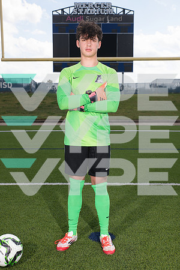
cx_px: 90
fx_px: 345
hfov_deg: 29.2
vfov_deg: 42.7
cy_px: 135
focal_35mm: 46
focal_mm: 46
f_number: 7.1
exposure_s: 1/320
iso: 125
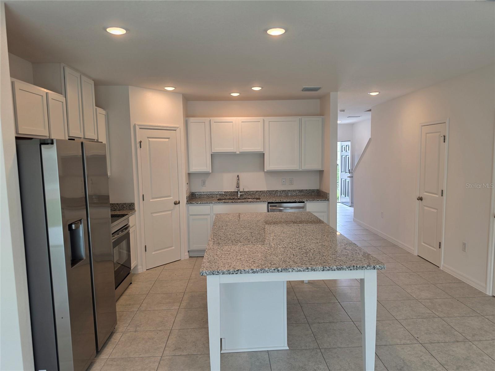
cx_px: 248
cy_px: 186
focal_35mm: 23
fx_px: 329
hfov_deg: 73.9
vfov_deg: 58.9
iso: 50
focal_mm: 6.5
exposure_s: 1/120
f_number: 1.4
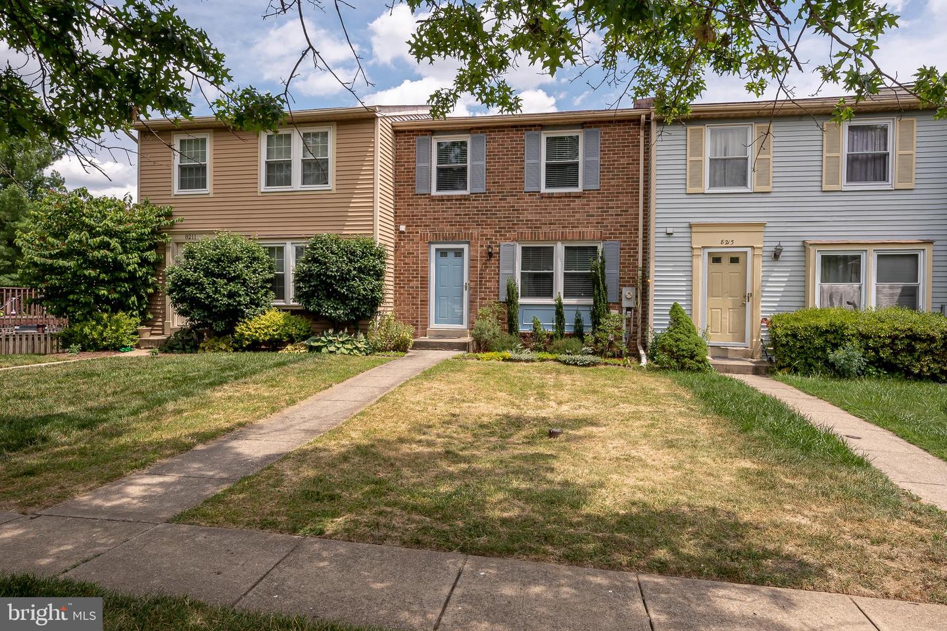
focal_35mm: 22
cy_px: 316
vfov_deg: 58.3
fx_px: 565
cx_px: 474
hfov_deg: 79.9
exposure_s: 1/400
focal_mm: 21.5
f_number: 16
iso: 400
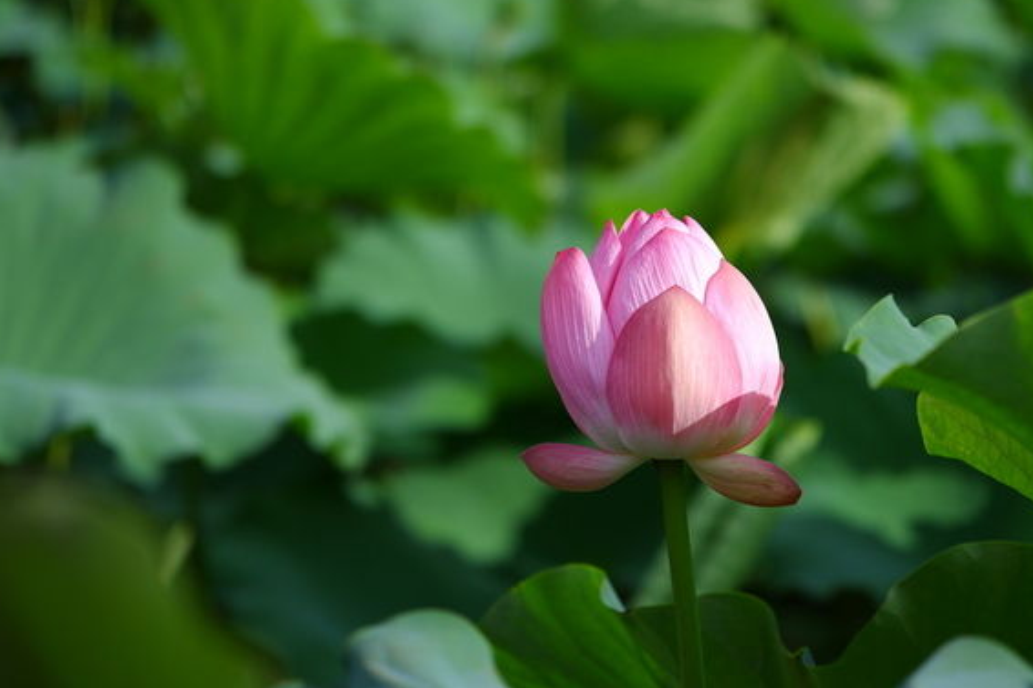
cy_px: 339
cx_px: 627
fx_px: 3471
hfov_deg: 16.9
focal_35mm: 121
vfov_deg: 11.3
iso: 200
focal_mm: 56
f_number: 1.7
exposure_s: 1/6400
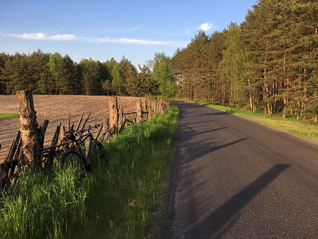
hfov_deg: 61.7
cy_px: 120
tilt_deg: -5.6
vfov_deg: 48.2
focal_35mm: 29
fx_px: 266
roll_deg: -1.9
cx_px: 159
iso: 25
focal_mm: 4.15
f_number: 2.2
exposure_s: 1/298
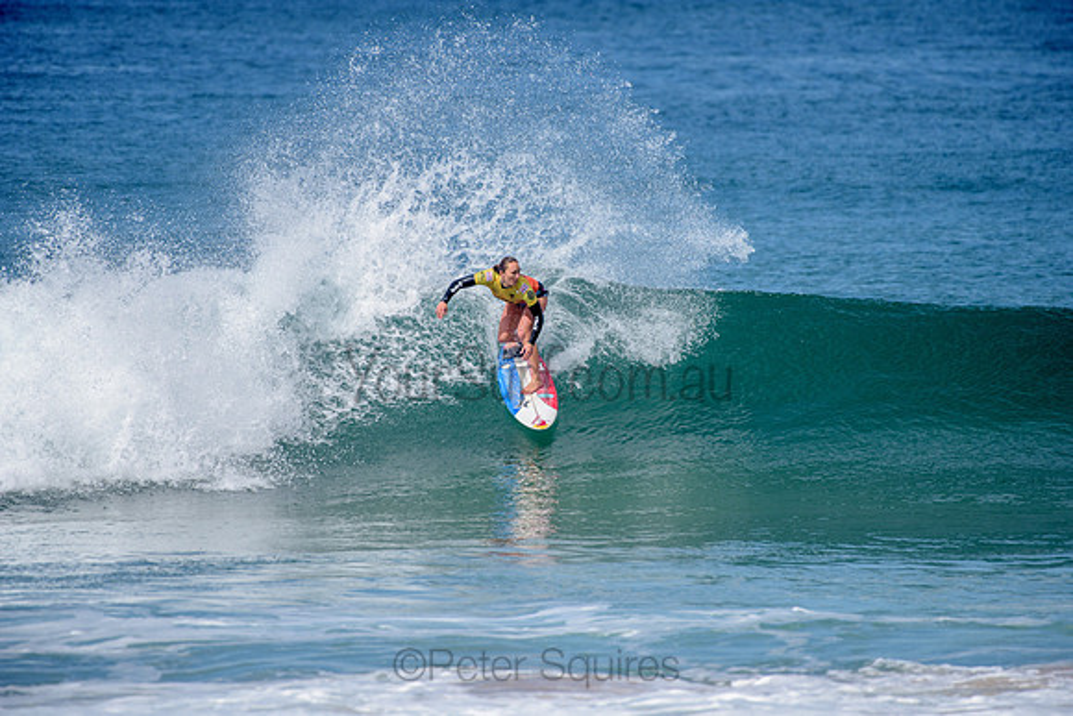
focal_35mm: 500
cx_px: 536
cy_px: 358
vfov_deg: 2.8
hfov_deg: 4.1
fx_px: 14906
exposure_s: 1/2500
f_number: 6.3
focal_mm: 500
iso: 250
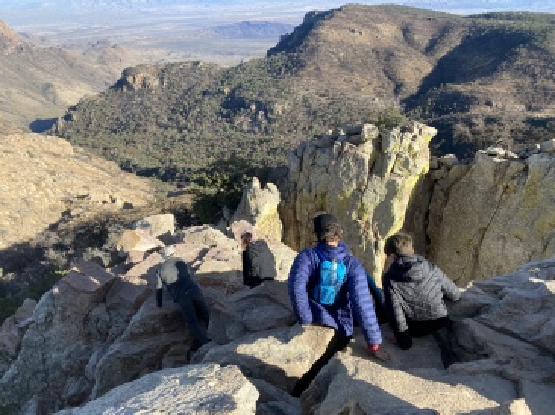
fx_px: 417
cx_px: 278
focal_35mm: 26
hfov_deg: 67.3
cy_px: 208
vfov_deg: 53.0
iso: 32
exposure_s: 1/1330
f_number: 1.8
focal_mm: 4.25
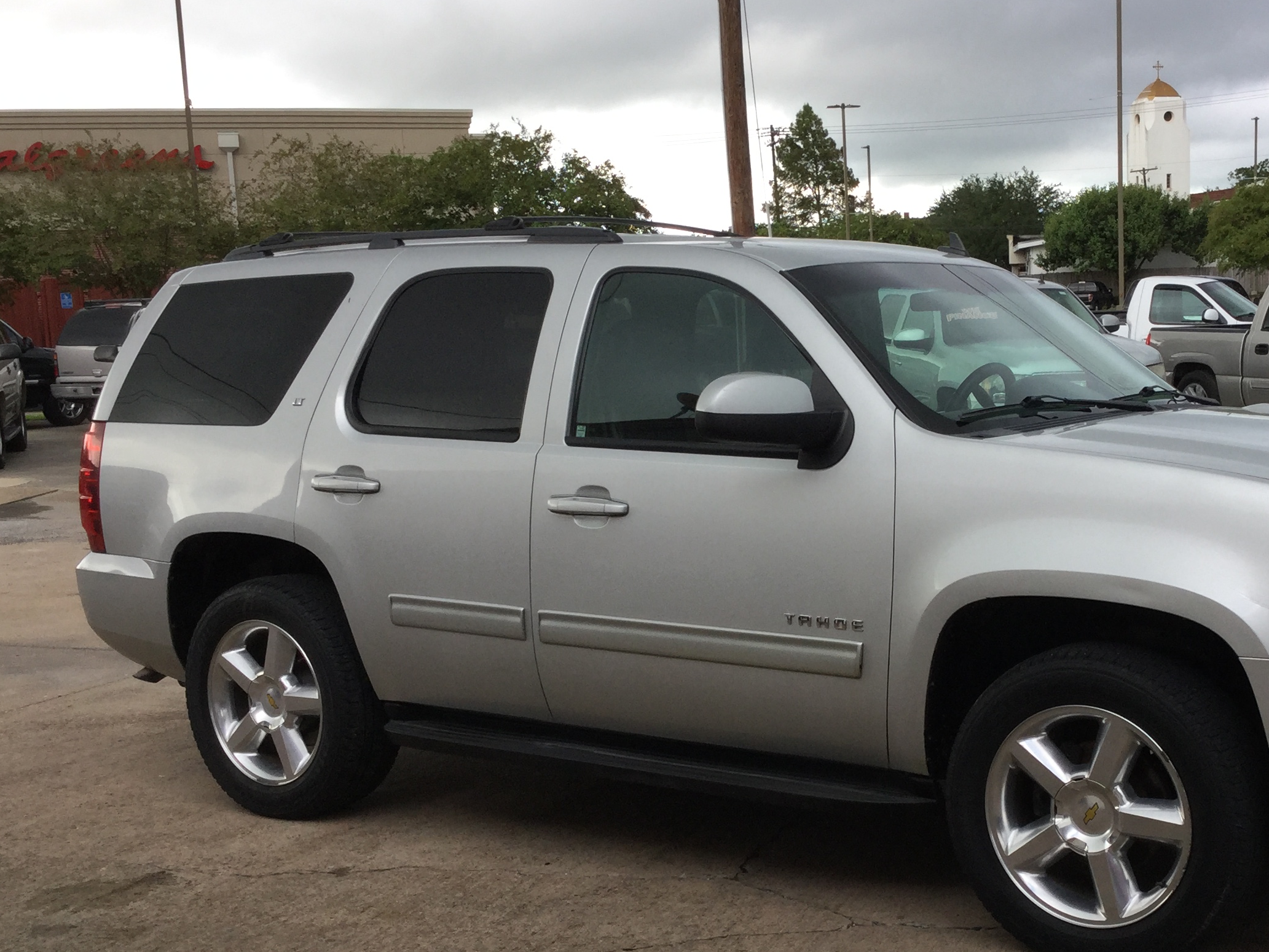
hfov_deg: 38.4
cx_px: 859
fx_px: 1796
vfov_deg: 29.6
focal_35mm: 49
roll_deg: +1.5
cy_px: 594
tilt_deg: -9.2
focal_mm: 3.3
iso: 25
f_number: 2.4
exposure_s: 1/221
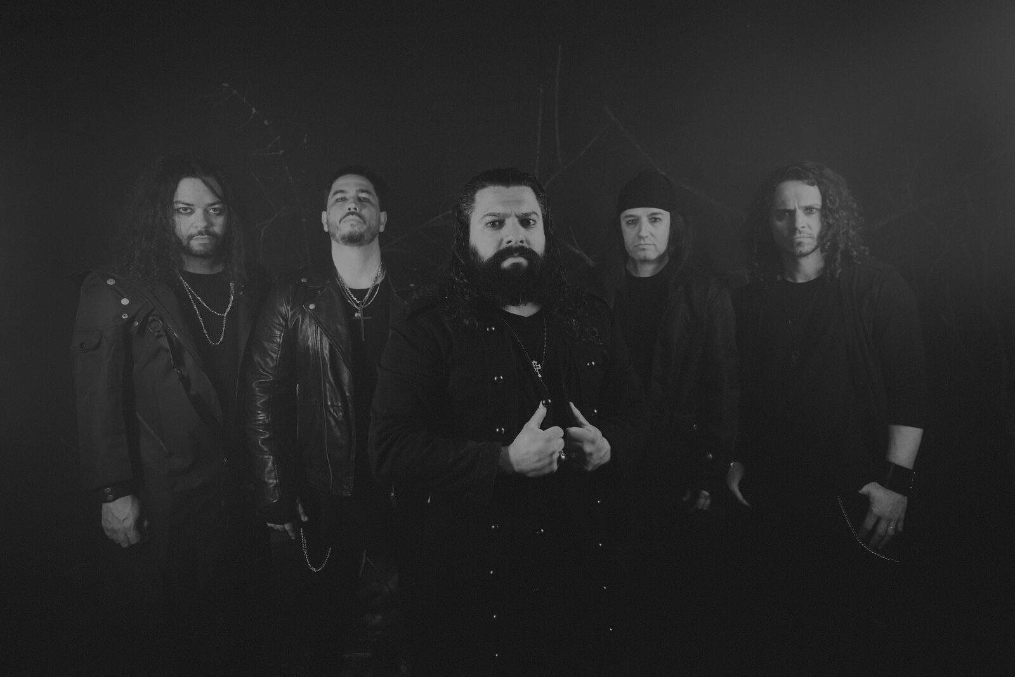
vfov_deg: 57.9
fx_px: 612
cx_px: 508
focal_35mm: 22
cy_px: 338
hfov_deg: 79.3
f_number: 2.8
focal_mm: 21.7
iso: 800
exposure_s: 1/80
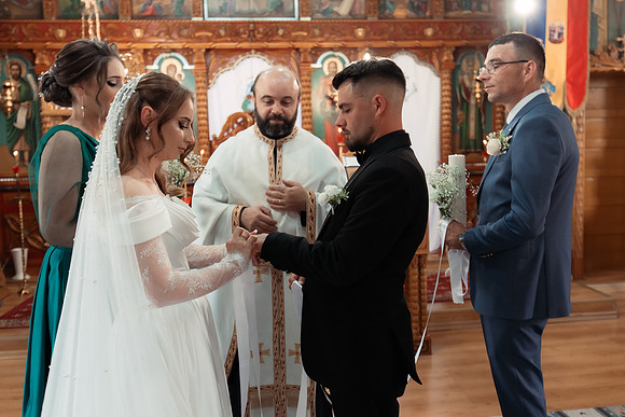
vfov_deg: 38.5
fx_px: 596
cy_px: 214
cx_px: 332
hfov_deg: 55.3
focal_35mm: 34
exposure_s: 1/200
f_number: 3.2
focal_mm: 30
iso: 1600
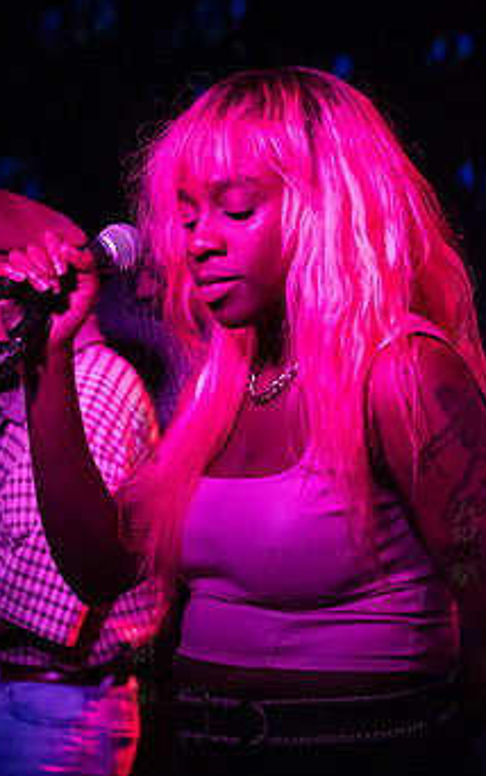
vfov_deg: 24.9
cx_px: 148
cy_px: 464
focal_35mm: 83
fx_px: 1757
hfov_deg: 15.7
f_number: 3.5
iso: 12800
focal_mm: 40
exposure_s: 1/320
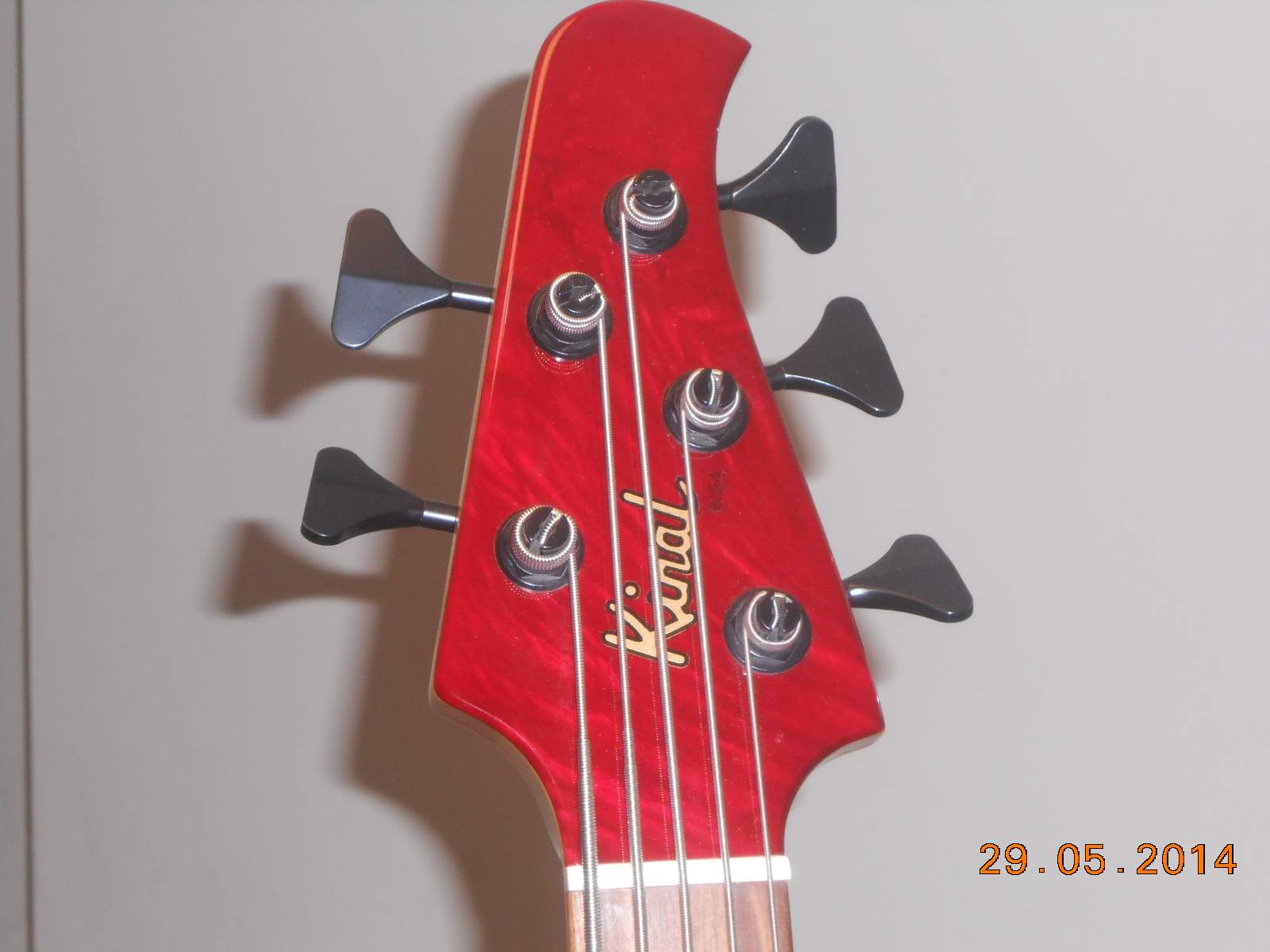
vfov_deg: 15.9
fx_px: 3412
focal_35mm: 93
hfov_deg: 21.1
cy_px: 476
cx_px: 635
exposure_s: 1/60
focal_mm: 16.5
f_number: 4.6
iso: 250
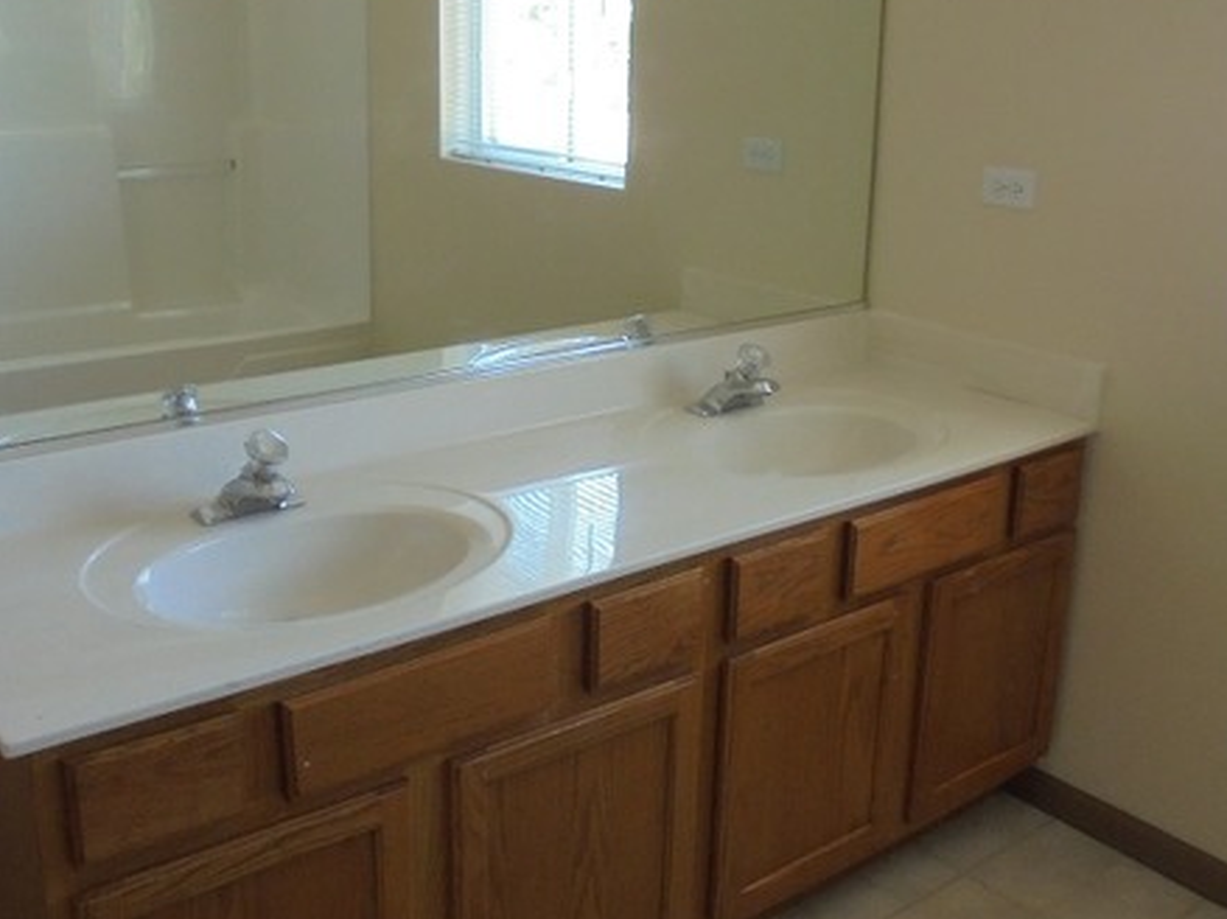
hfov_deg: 49.0
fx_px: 1346
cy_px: 361
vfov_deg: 37.5
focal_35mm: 38
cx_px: 580
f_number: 3.5
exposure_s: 1/30
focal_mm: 4.6
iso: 250
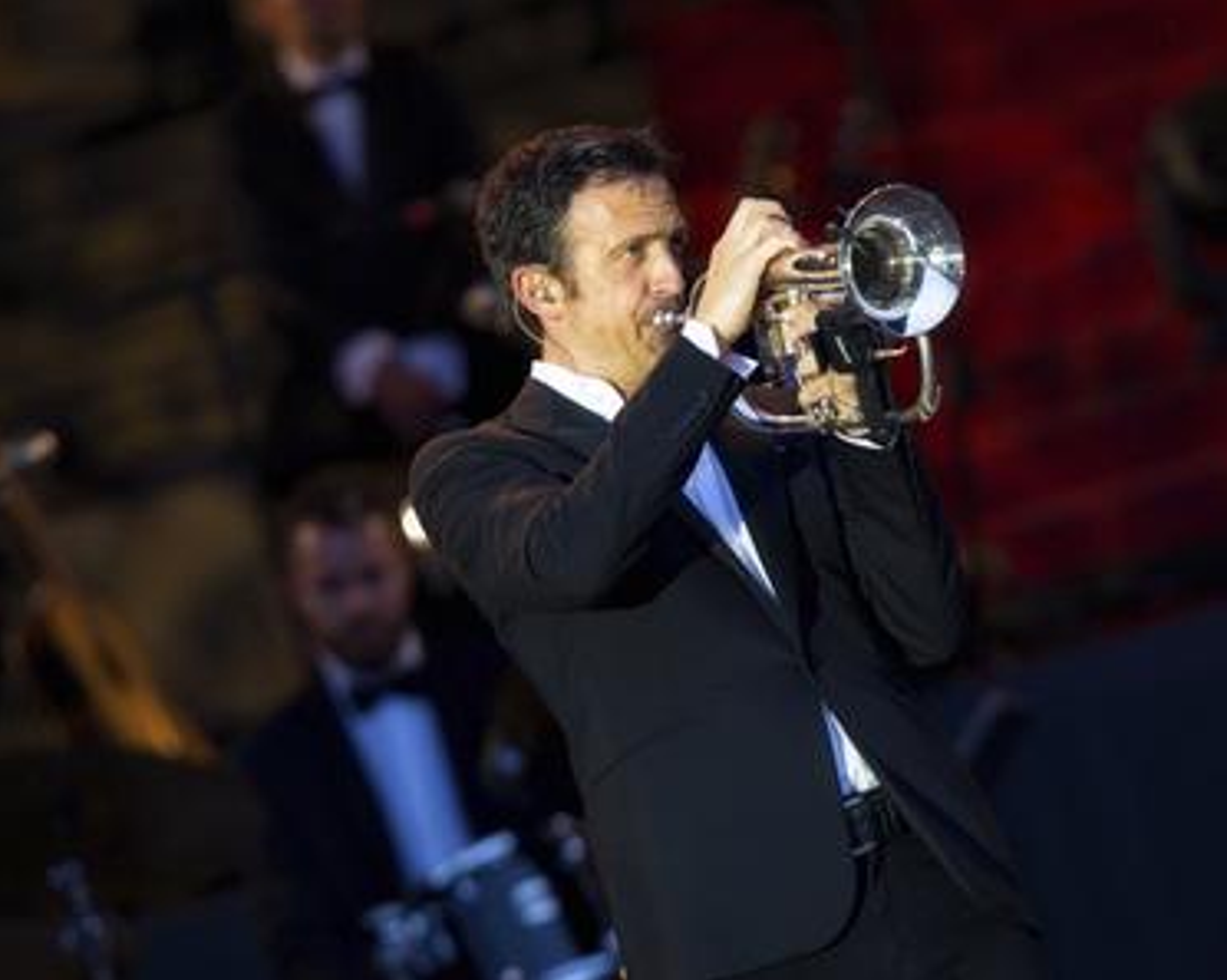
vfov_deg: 4.5
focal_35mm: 341
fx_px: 12373
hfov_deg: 5.7
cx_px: 736
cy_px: 488
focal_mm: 300
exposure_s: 1/160
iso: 800
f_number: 3.5
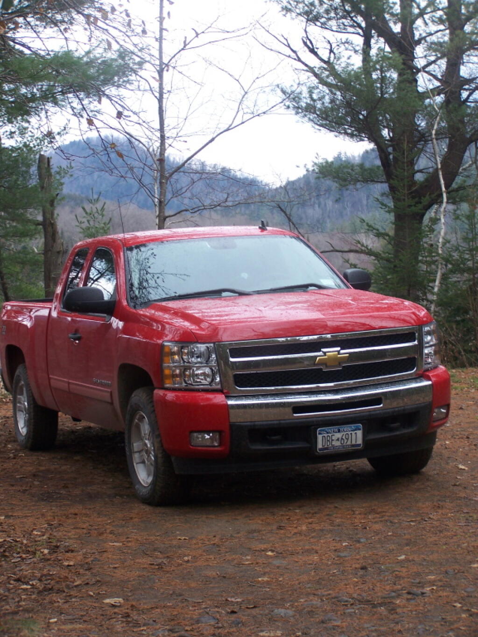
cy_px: 318
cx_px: 239
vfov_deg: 26.0
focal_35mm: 75
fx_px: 1381
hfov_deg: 19.6
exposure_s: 1/40
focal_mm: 12.4
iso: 80
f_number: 3.2
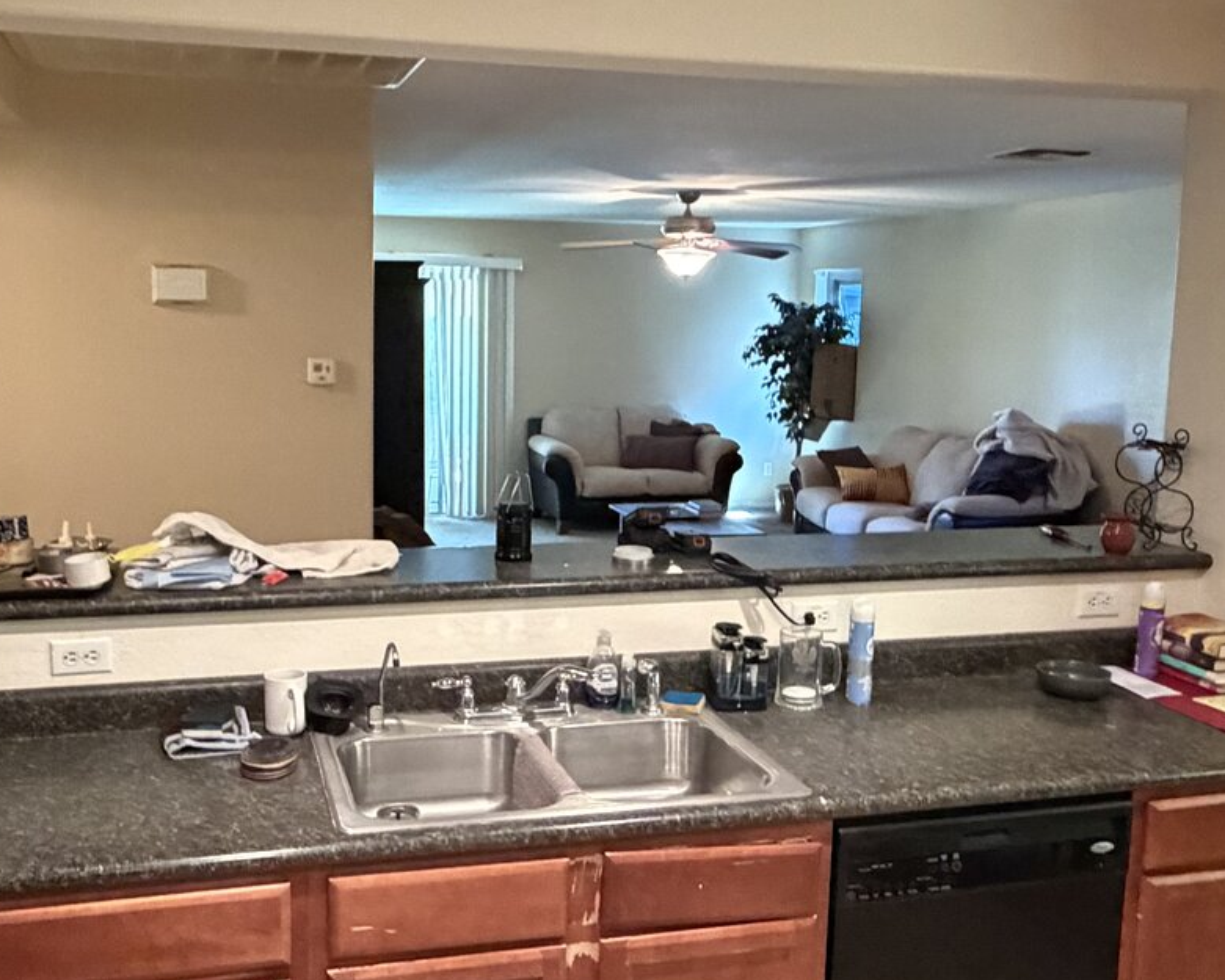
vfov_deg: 42.2
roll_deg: -0.3
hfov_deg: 51.3
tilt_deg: -6.8
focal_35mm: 35
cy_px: 472
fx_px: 1269
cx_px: 516
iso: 1000
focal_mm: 2.22
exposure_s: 1/60
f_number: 2.2
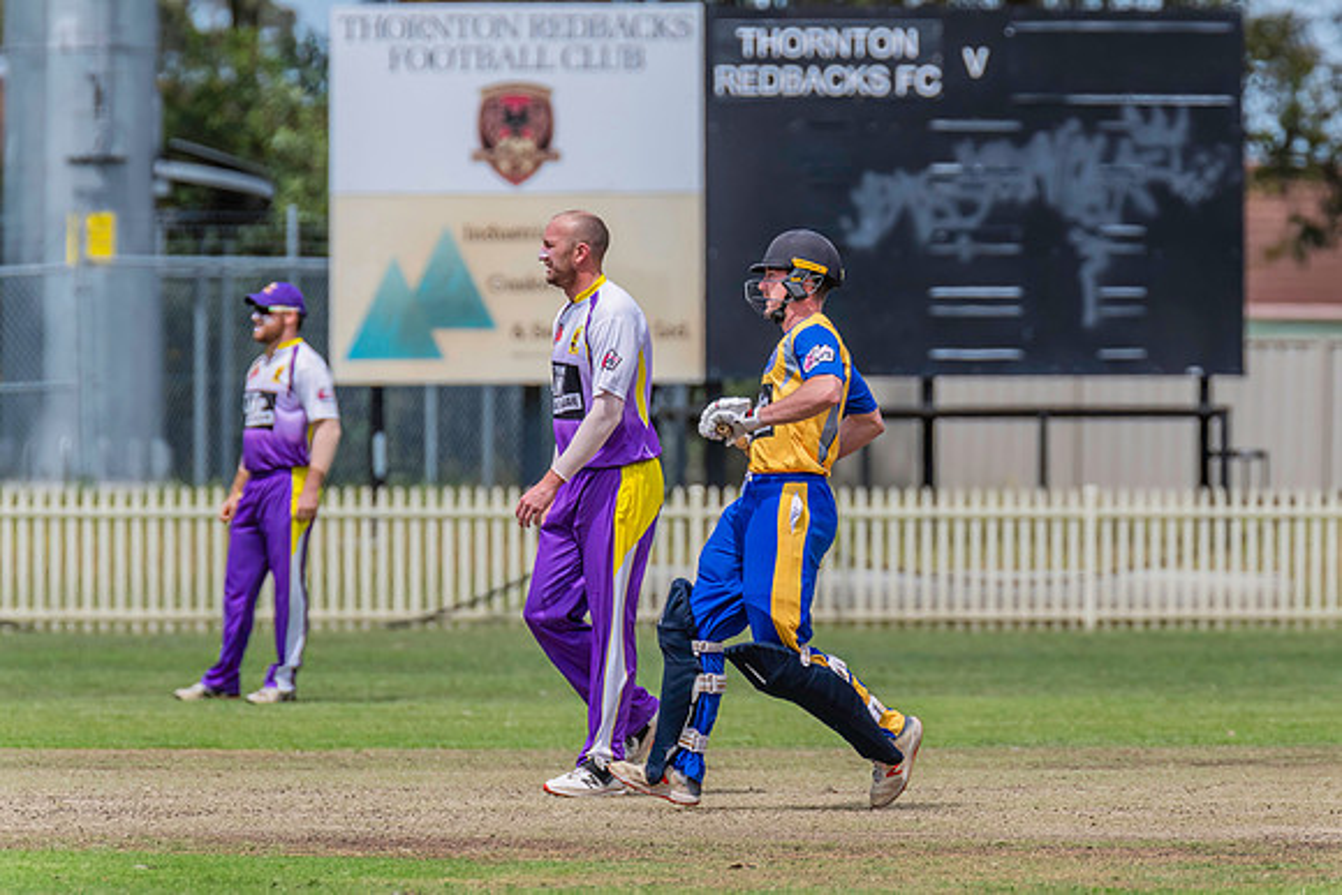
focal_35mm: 482
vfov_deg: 2.9
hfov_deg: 4.3
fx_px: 17983
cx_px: 704
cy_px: 469
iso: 800
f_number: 7.1
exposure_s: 1/2500
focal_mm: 460
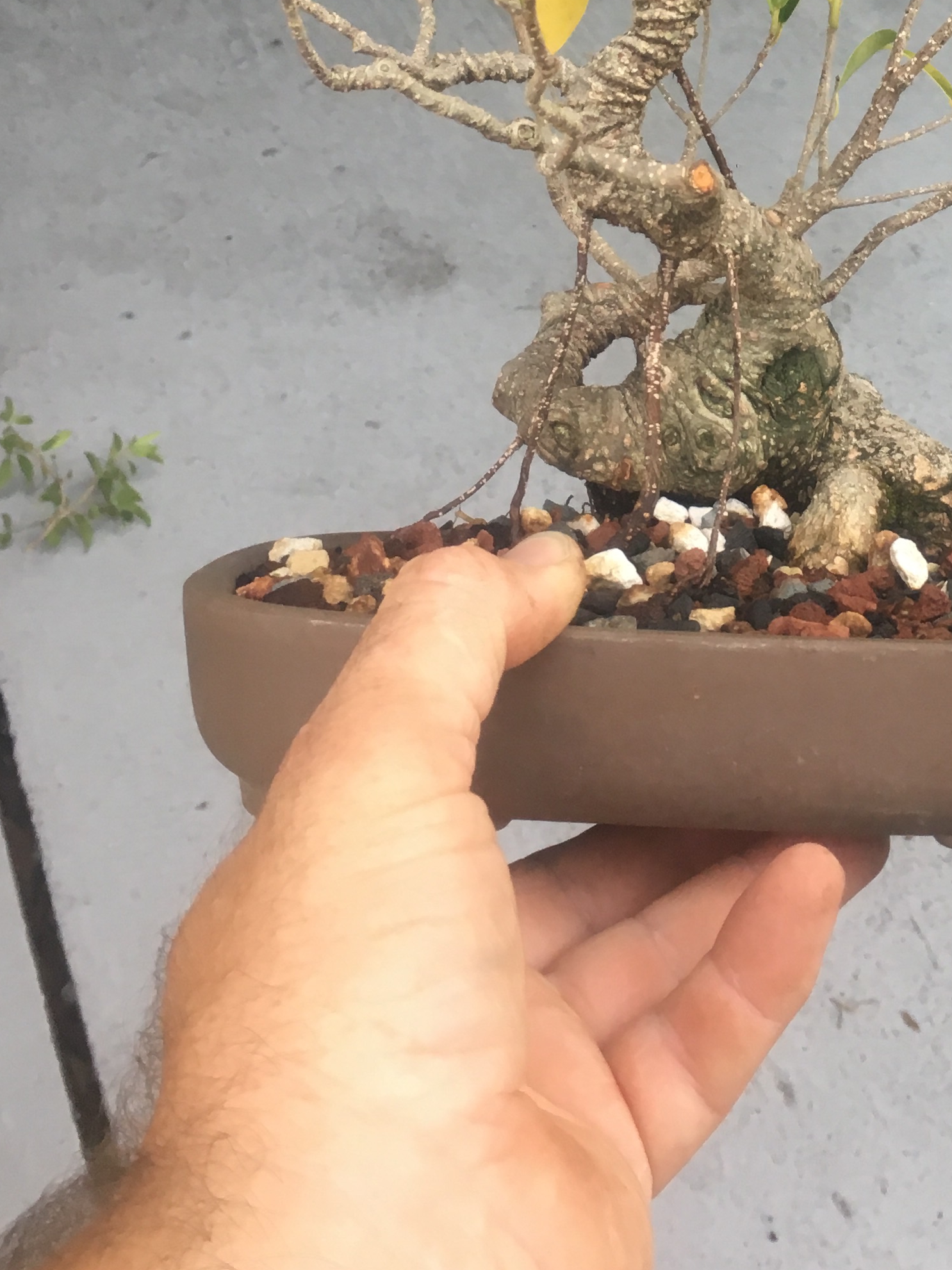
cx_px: 762
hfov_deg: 24.4
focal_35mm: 59
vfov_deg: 30.9
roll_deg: +0.5
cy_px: 83
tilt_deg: -30.1
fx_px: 2164
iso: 25
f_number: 2.2
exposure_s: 1/30
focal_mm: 4.15
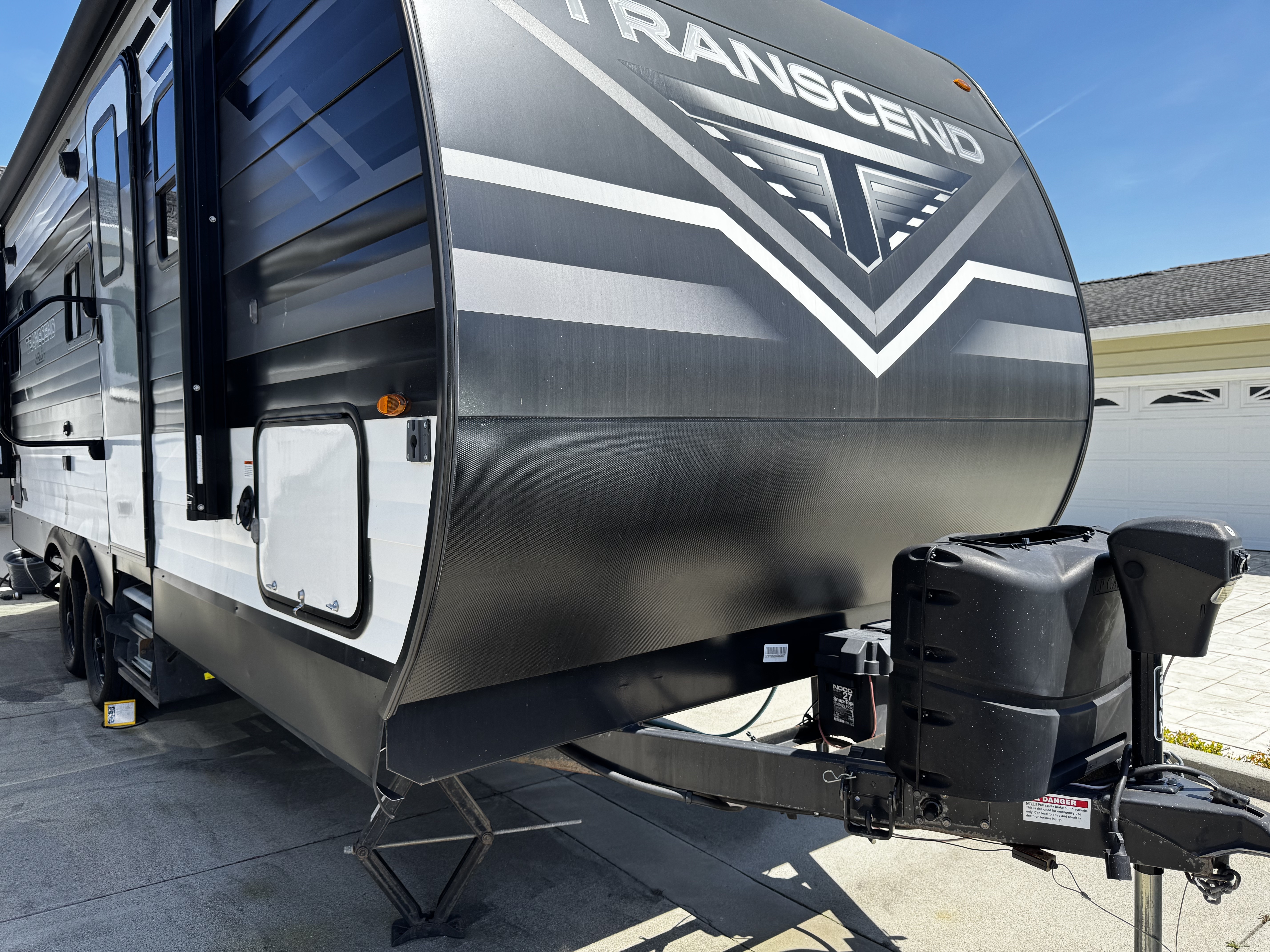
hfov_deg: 71.6
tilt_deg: -3.4
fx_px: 881
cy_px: 476
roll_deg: +0.9
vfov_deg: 56.8
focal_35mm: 24
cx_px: 635
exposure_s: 1/2174
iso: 80
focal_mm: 6.76
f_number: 1.78
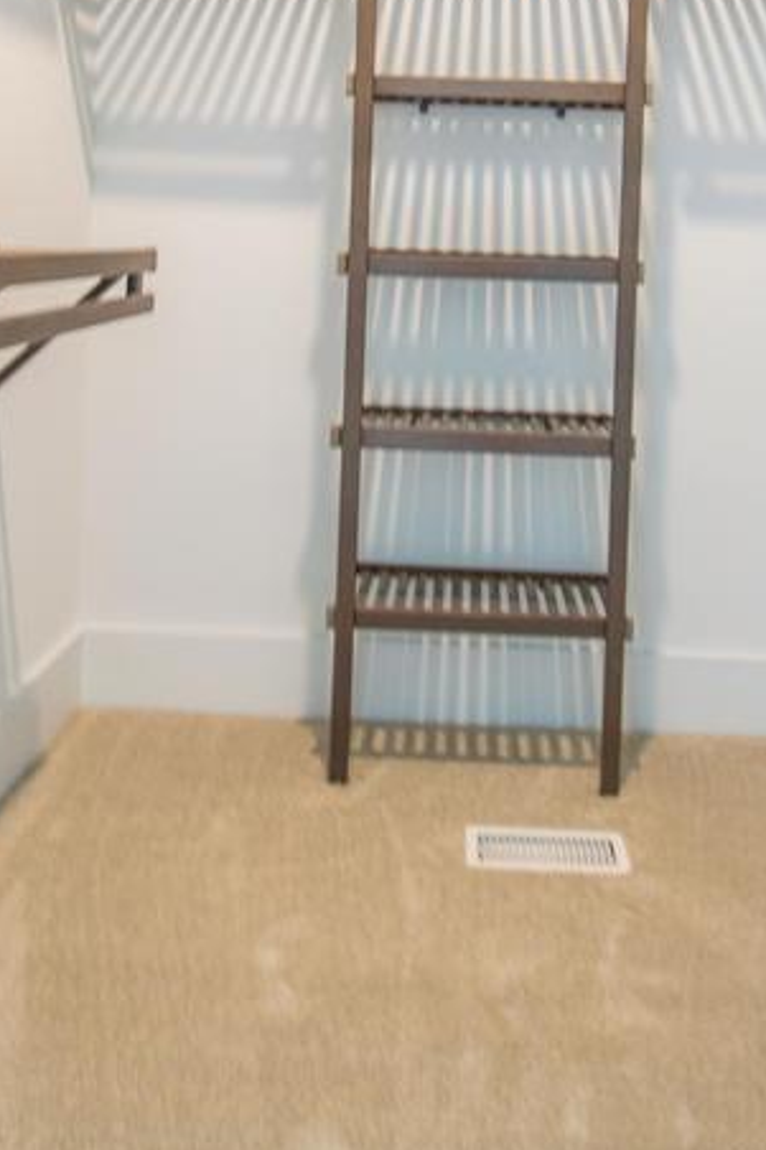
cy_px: 247
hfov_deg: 38.8
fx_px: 1086
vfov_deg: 52.6
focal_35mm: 34
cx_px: 435
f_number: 7.1
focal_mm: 10
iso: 100
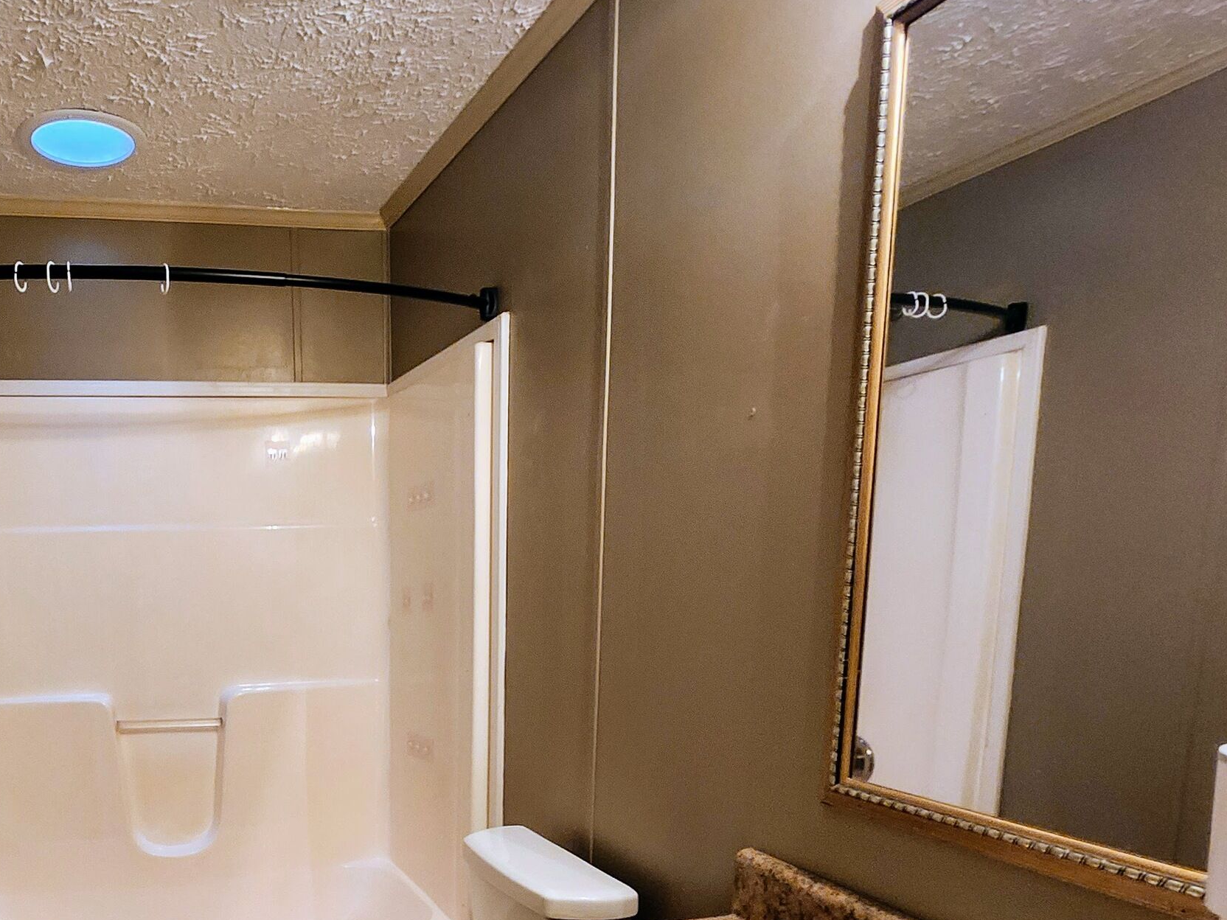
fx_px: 851
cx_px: 272
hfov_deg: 66.0
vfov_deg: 54.1
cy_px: 694
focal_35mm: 24
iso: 500
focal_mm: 1.74
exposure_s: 1/30
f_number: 2.2
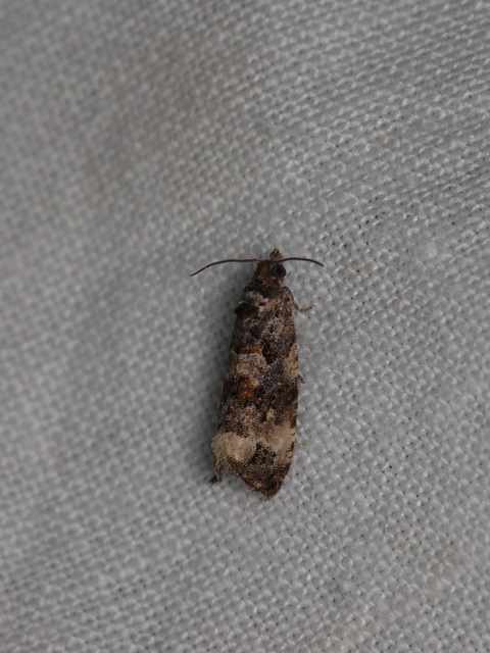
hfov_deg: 3.5
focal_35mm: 420
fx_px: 7927
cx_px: 245
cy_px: 326
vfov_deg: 4.7
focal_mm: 88.8
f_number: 11
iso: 100
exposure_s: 1/640
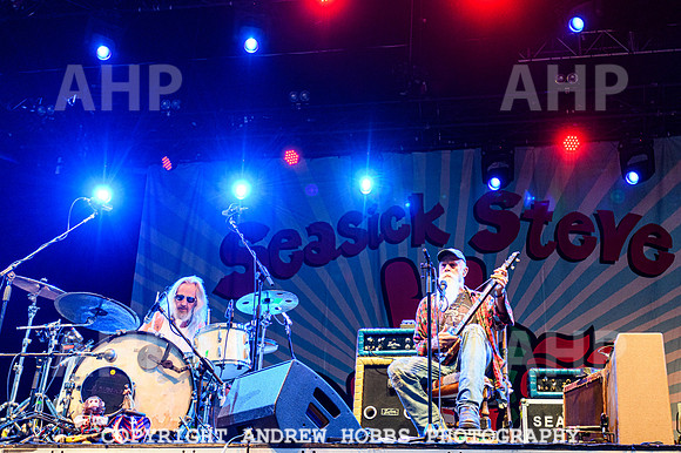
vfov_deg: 31.0
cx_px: 383
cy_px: 199
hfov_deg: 45.2
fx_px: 816
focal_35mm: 43
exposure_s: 1/400
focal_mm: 35
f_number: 2.8
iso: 1000
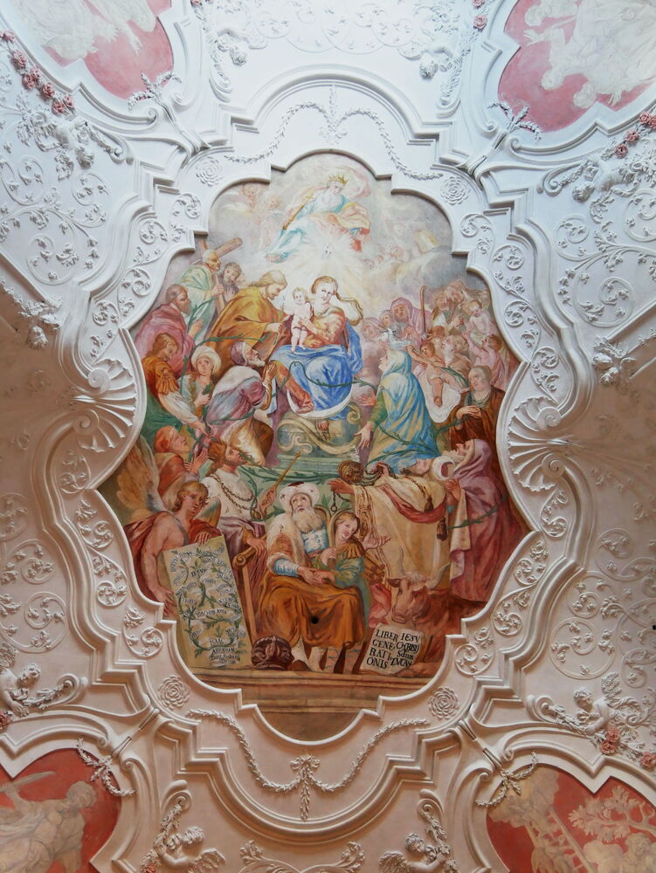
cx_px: 328
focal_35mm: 48
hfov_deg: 30.3
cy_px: 436
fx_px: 1212
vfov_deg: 39.6
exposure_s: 1/60
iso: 1000
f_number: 4.1
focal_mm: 24
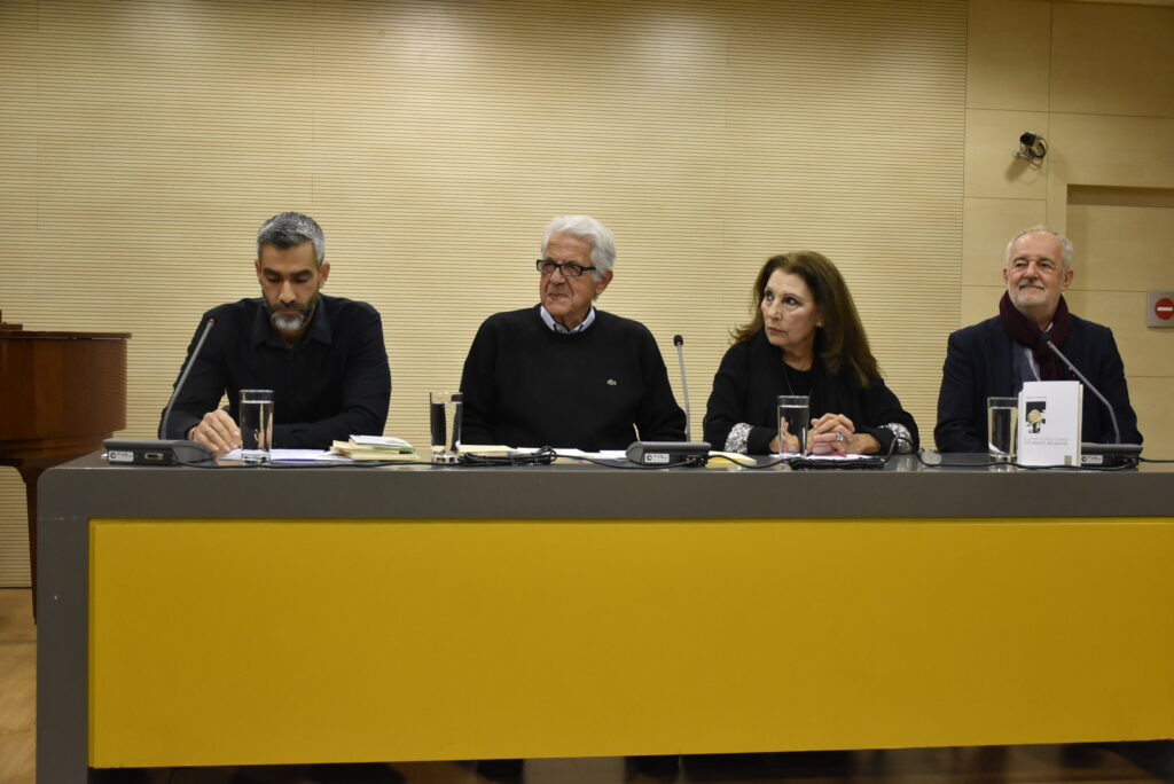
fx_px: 1321
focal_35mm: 40
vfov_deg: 33.1
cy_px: 392
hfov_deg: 47.9
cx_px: 587
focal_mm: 27
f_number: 4.5
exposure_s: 1/80
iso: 1600
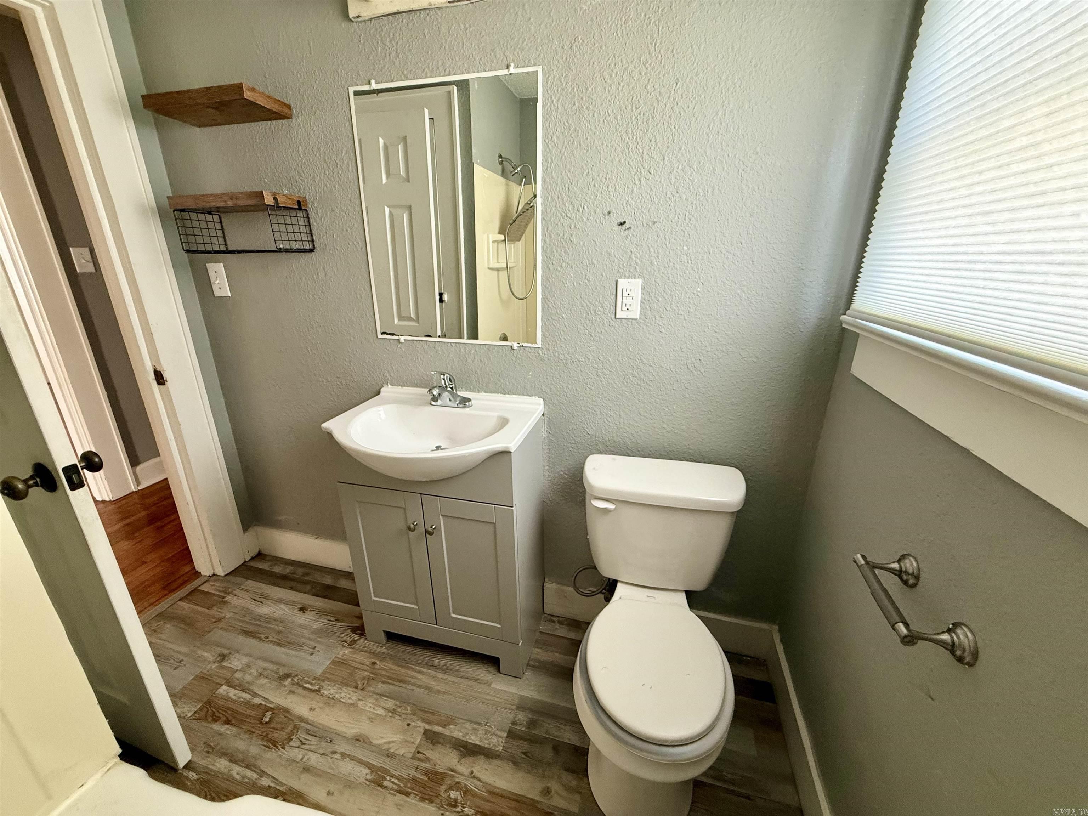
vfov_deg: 85.7
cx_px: 544
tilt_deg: -18.2
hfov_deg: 102.1
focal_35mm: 14
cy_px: 408
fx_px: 440
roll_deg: -0.8
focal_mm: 2.22
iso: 320
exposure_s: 1/62
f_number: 2.2
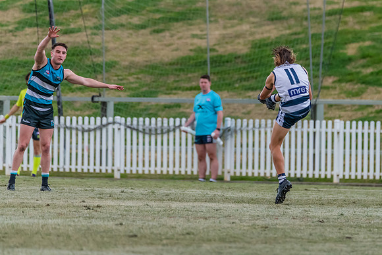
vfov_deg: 2.2
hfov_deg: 3.3
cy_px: 81
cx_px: 261
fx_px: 6662
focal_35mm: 628
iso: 2800
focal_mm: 460
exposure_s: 1/1600
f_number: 6.3
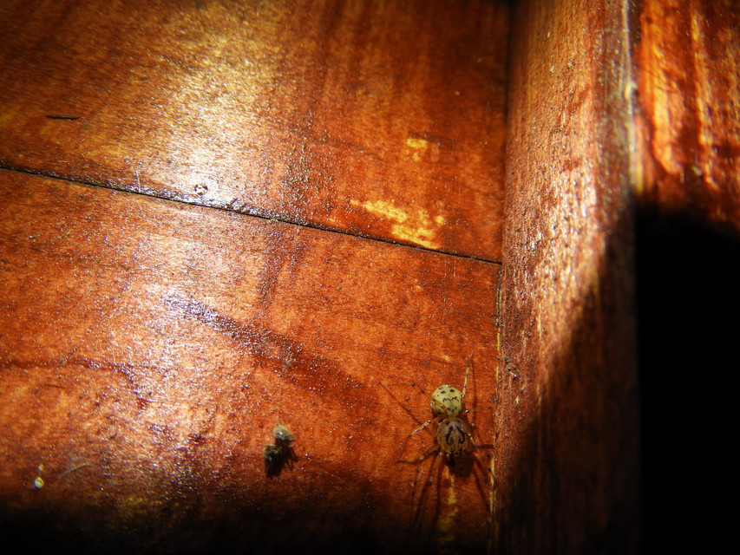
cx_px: 370
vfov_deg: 46.8
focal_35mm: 30
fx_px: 641
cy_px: 278
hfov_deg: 60.0
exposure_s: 1/100
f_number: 3.5
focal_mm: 5.4
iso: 100
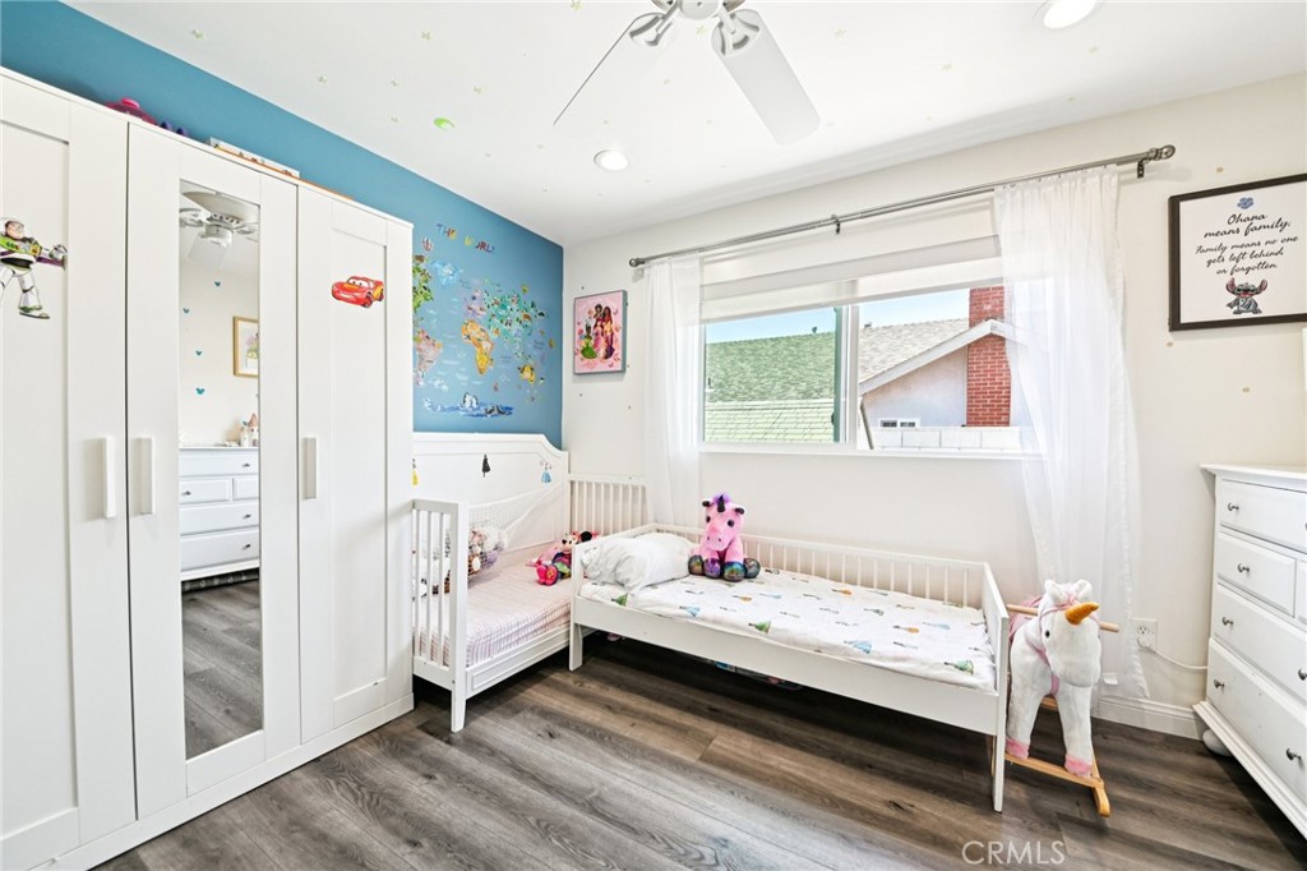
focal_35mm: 12
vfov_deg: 90.0
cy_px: 436
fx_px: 436
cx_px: 654
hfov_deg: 112.6
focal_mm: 12
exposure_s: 1/50
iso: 250
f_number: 8
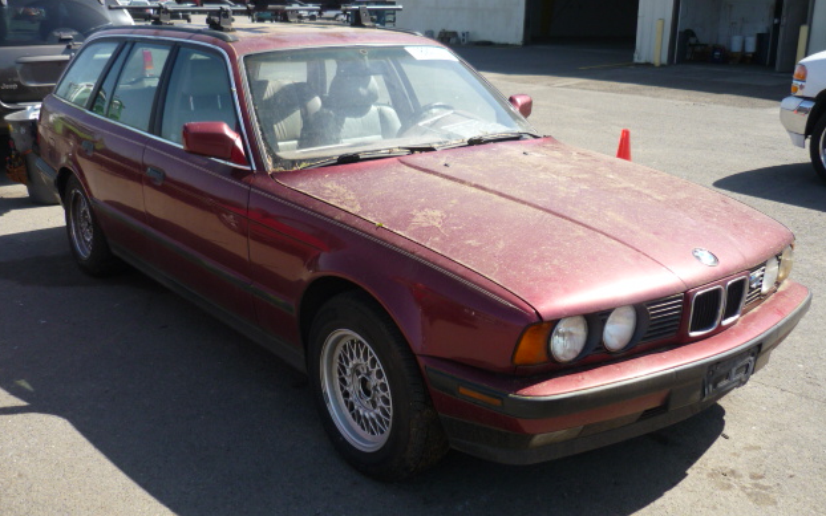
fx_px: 811
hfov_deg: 54.0
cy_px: 240
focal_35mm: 36
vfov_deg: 35.3
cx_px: 409
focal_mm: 5.5
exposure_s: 1/640
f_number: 2.8
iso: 100
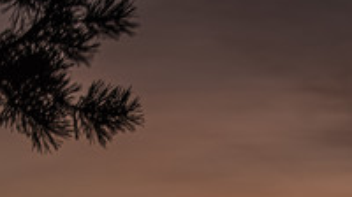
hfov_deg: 6.7
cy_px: 265
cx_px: 180
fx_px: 2993
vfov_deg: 3.8
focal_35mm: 321
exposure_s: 1/15
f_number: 16
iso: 100
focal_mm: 68
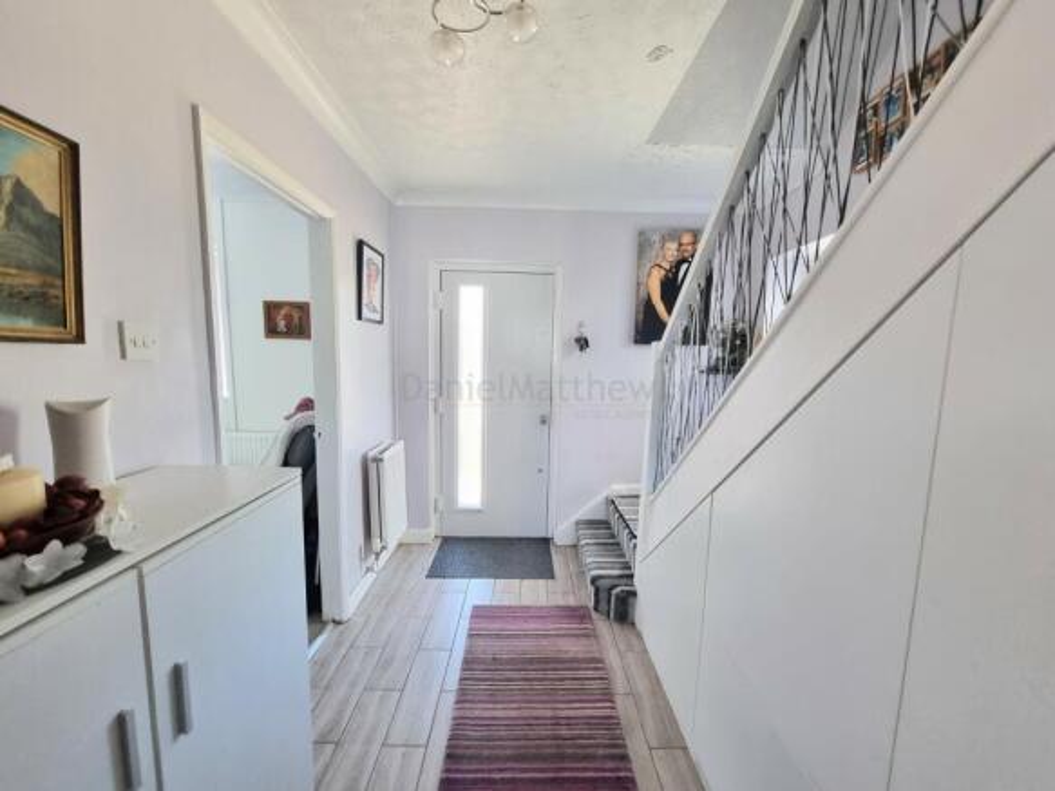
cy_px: 396
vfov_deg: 89.9
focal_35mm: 13
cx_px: 528
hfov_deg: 106.2
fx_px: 396
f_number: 2.2
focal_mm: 2.2
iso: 250
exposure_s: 1/50
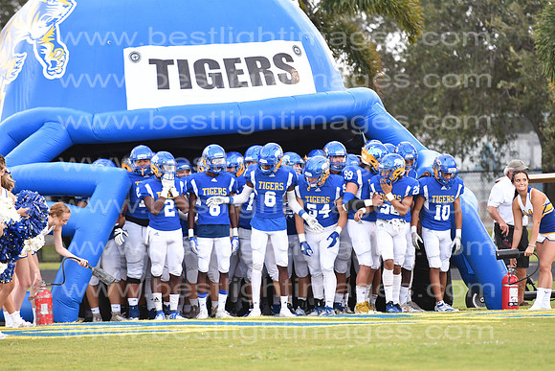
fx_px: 4395
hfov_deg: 7.2
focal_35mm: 285
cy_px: 186
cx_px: 278
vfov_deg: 4.8
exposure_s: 1/400
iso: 800
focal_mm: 190
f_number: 3.2
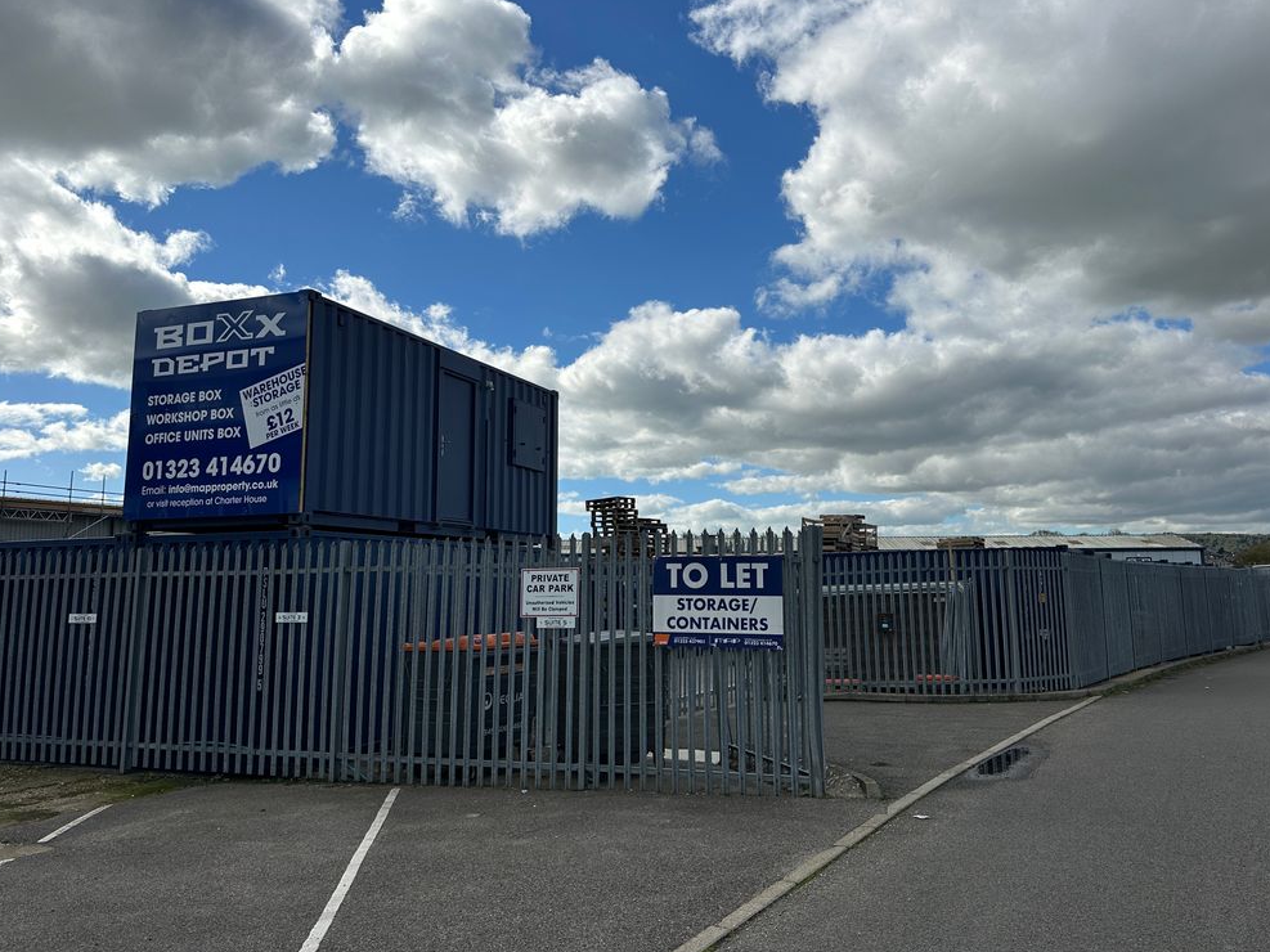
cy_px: 450
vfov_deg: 51.3
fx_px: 990
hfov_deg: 65.3
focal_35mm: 27
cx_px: 673
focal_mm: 6.86
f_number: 1.78
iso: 80
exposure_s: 1/8197
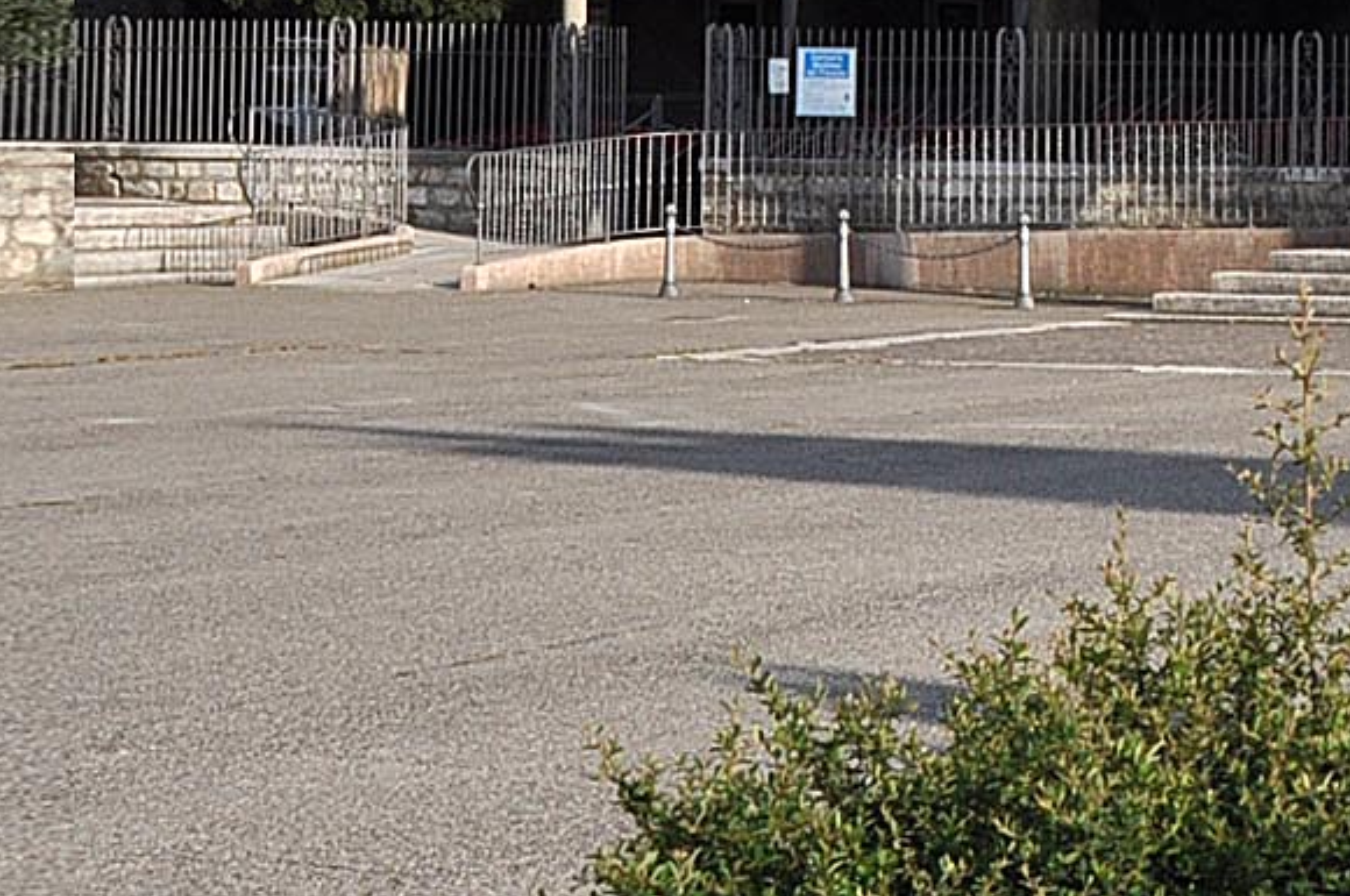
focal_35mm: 133
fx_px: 4981
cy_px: -573
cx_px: 2221
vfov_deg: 9.9
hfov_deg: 14.1
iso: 200
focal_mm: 24
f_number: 13
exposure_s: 1/320
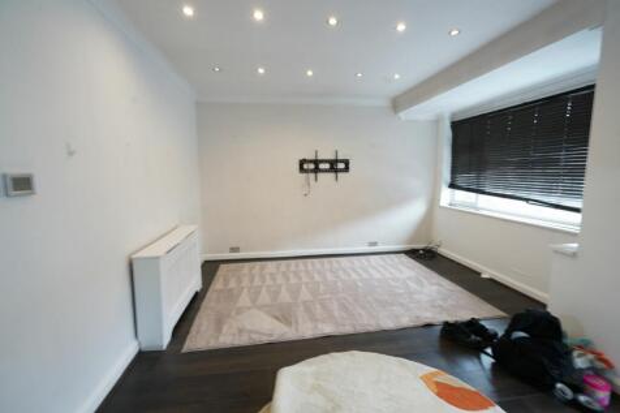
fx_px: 275
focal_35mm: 16
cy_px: 206
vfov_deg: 73.7
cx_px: 310
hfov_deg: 96.8
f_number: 7.1
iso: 400
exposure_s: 1/2
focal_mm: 16
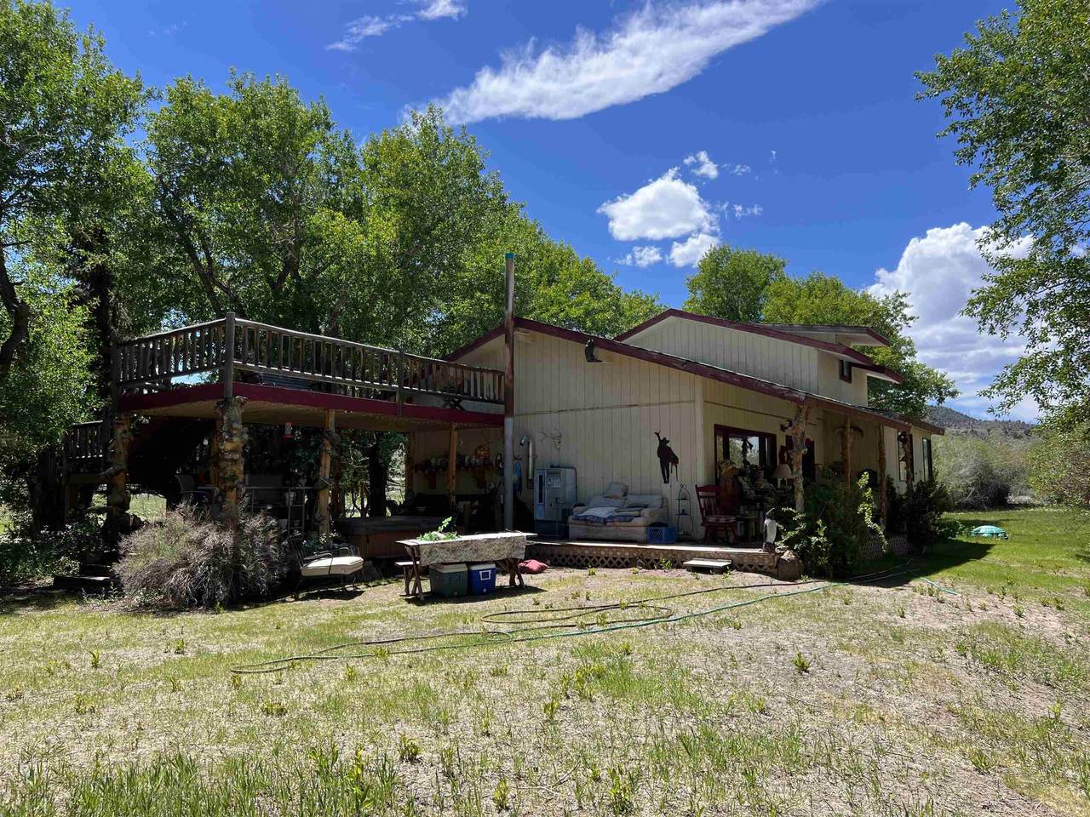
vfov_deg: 53.1
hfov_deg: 67.3
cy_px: 408
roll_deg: +0.1
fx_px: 819
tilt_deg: +4.4
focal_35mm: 26
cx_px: 545
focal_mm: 5.7
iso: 50
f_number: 1.5
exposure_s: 1/2632
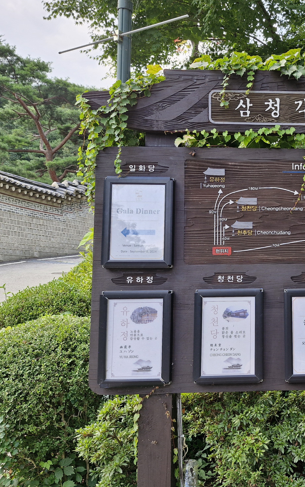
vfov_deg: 58.1
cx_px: 307
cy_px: 245
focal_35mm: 33
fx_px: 439
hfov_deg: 34.7
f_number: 1.8
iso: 50
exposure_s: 1/180
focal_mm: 5.54
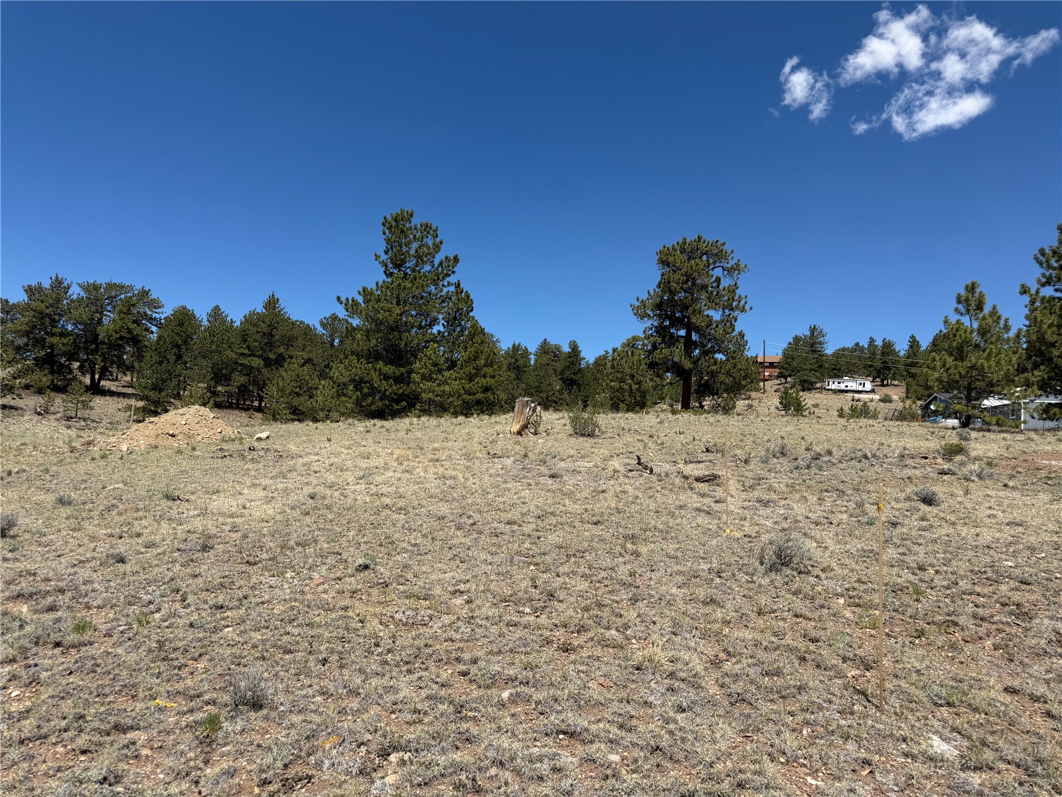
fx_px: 736
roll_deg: -2.3
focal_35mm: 24
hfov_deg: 71.6
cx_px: 531
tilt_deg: +4.0
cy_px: 398
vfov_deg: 56.8
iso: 80
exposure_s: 1/5319
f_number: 1.78
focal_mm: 6.76
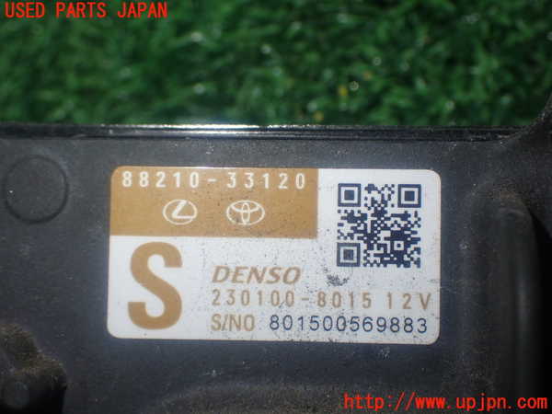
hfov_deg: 33.2
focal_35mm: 58
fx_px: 925
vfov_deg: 25.2
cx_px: 276
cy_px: 207
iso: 200
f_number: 3.5
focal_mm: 10.35
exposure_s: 1/60
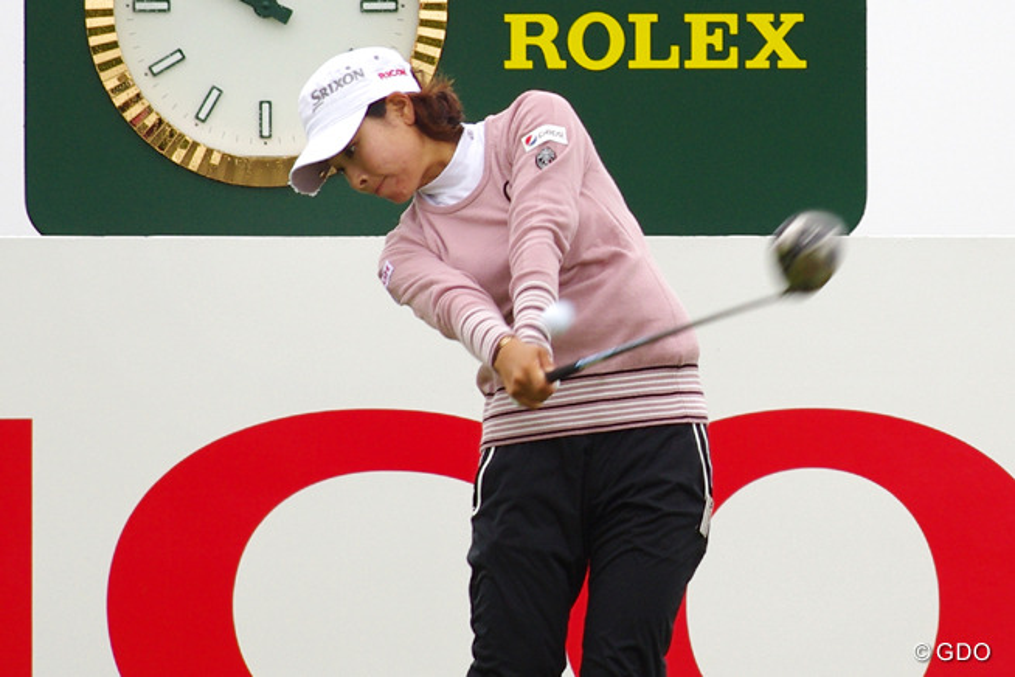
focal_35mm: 450
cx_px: 508
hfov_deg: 4.6
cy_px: 338
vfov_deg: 3.1
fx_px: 12687
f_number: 4
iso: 400
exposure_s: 1/800
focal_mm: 300
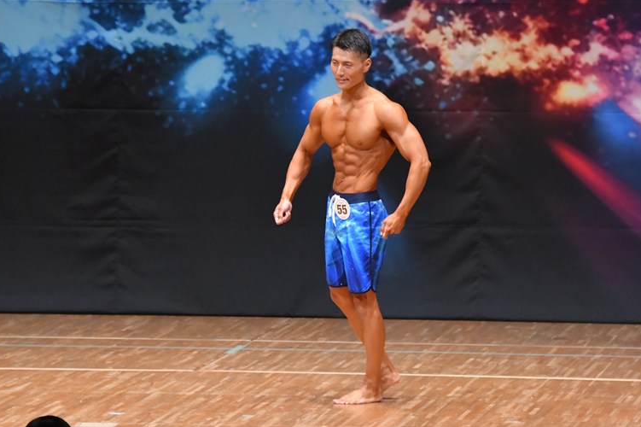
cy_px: 219
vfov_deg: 4.7
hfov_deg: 7.0
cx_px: 322
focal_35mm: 294
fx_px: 5232
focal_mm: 190
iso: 8000
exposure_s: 1/400
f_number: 5.6
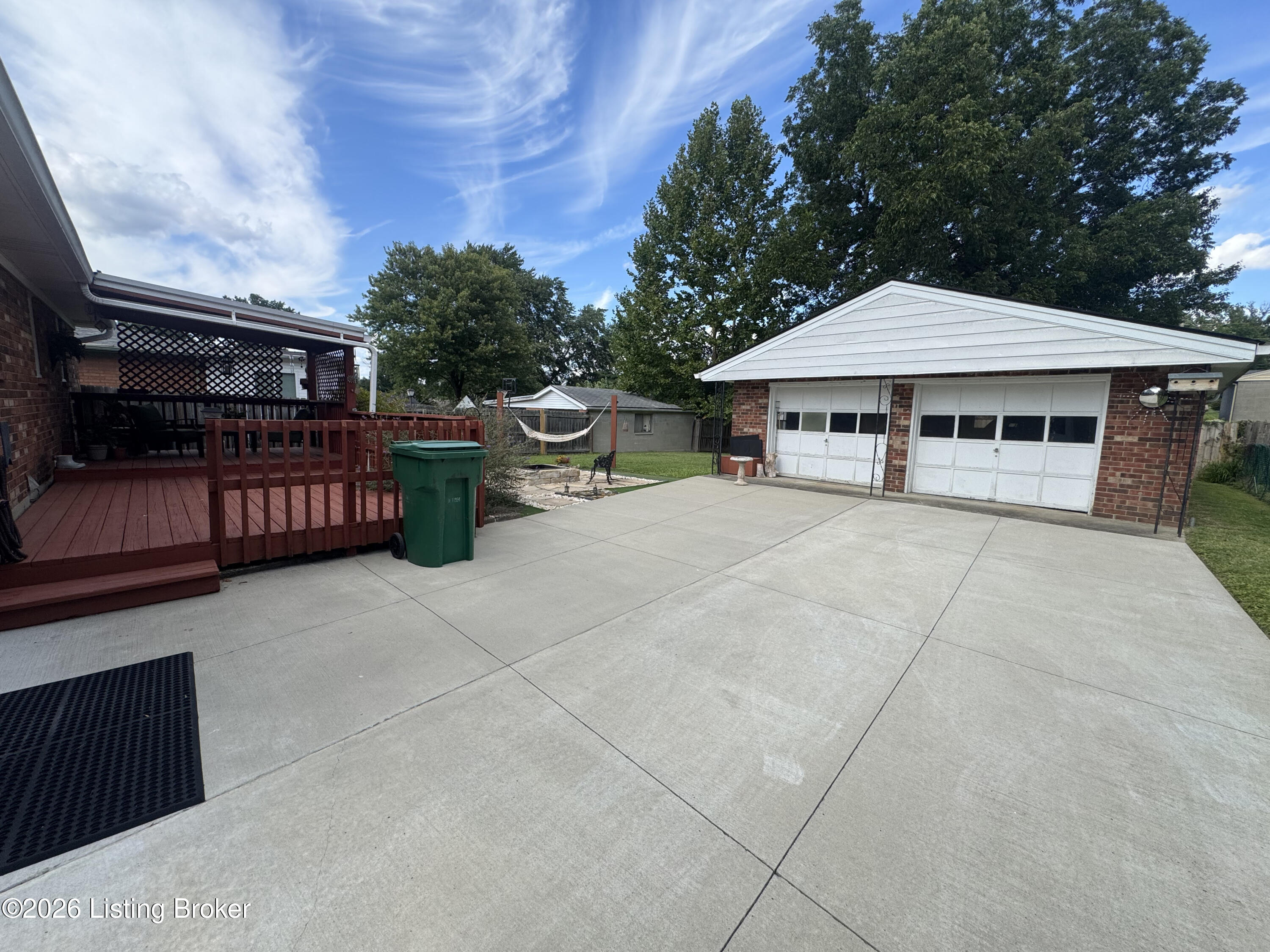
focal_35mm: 14
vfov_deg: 85.7
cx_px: 635
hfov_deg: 102.1
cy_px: 476
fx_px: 514
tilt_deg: -8.2
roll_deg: -1.8
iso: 40
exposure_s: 1/1006
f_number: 2.2
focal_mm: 2.22
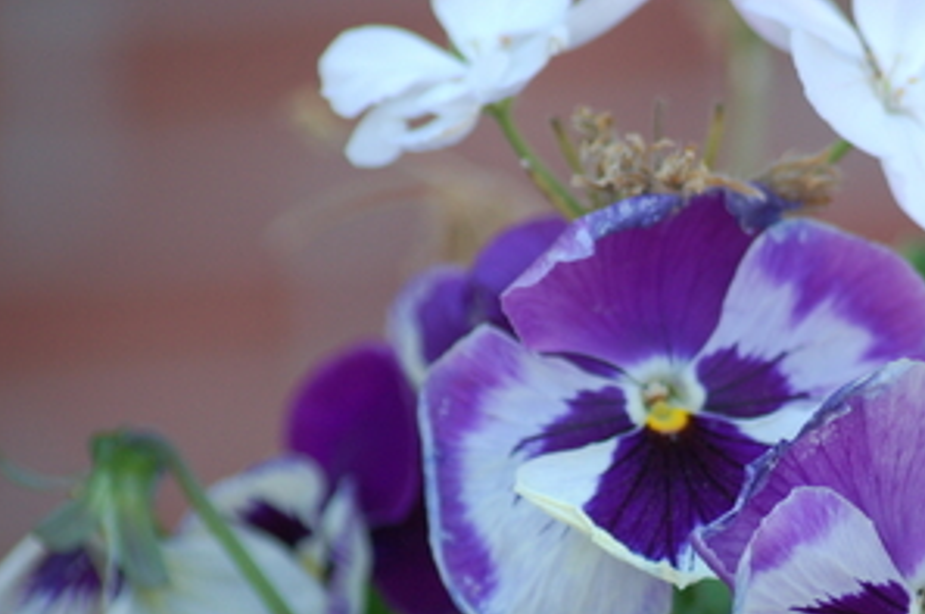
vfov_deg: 4.0
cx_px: 741
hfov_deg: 6.0
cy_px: 489
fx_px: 8743
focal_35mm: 341
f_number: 4.5
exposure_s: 1/320
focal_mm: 135
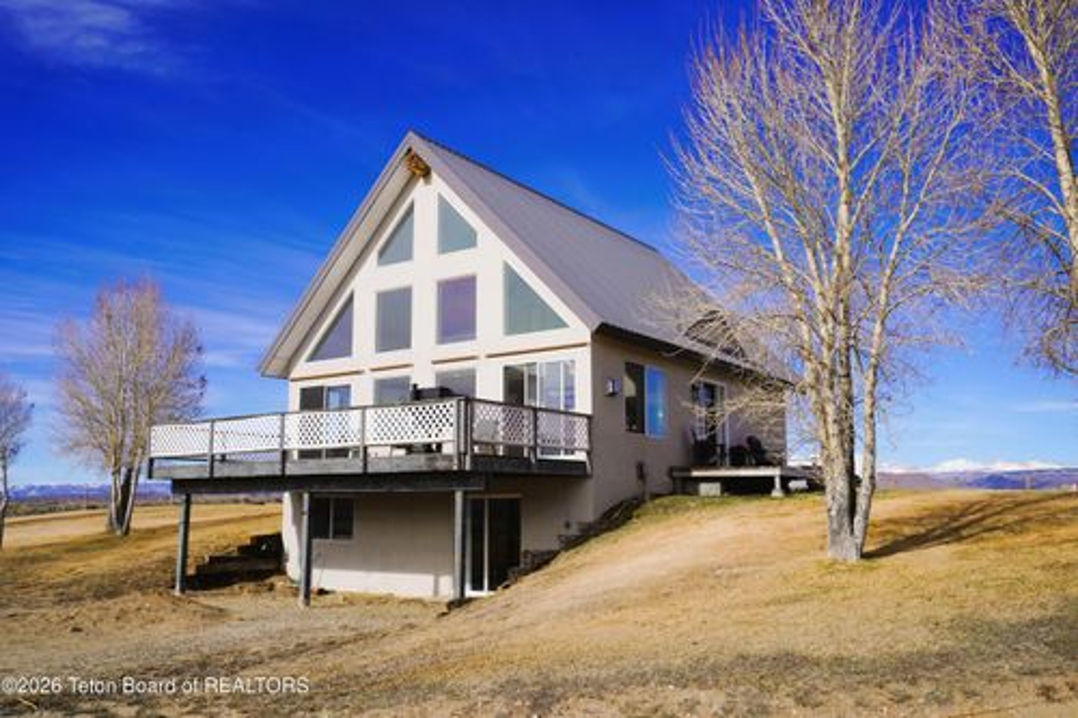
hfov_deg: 60.3
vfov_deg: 42.3
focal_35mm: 31
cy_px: 359
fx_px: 928
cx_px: 539
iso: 100
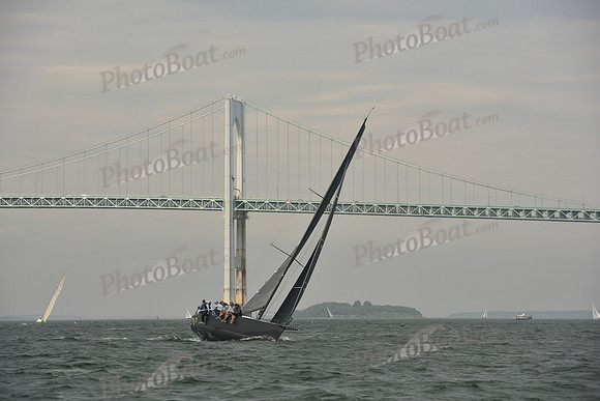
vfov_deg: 11.0
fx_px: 2084
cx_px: 300
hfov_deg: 16.4
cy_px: 200
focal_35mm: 125
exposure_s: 1/500
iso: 250
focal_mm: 125
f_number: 5.6
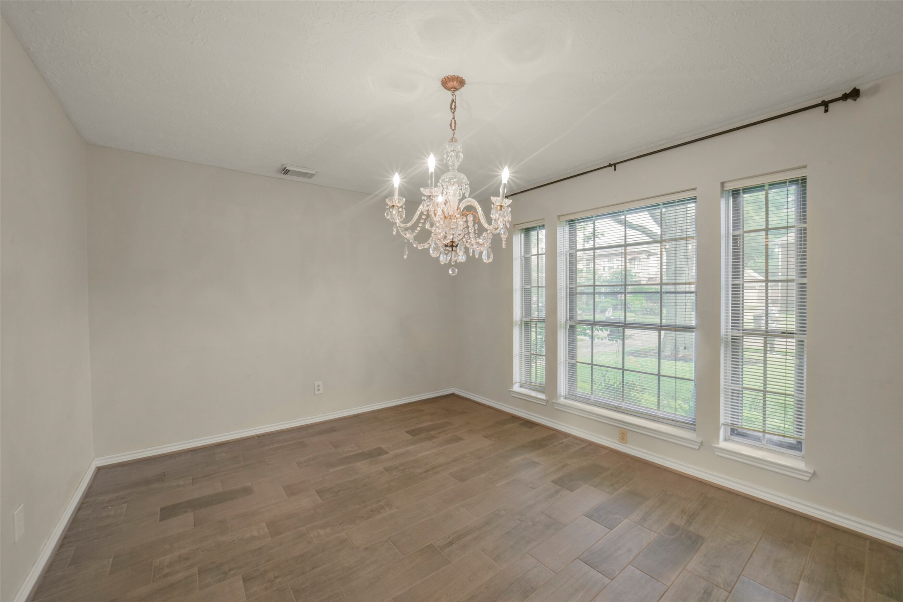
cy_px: 301
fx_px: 351
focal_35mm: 14
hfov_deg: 104.2
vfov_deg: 81.2
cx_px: 452
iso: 500
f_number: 11
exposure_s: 1/8
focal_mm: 14
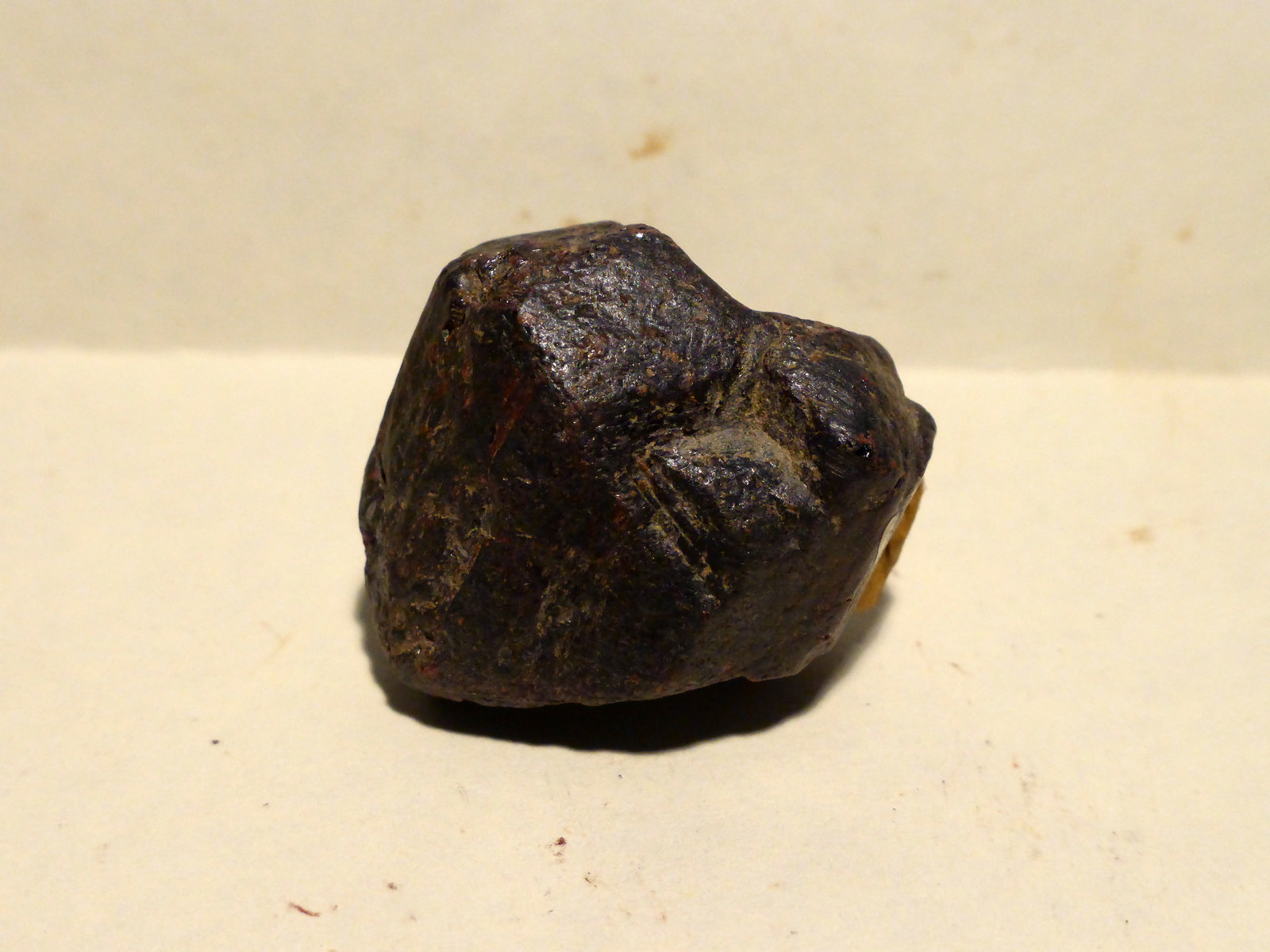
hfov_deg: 31.7
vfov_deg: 24.0
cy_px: 476
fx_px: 2238
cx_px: 635
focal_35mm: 61
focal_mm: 10.3
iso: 400
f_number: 4.7
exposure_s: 1/40
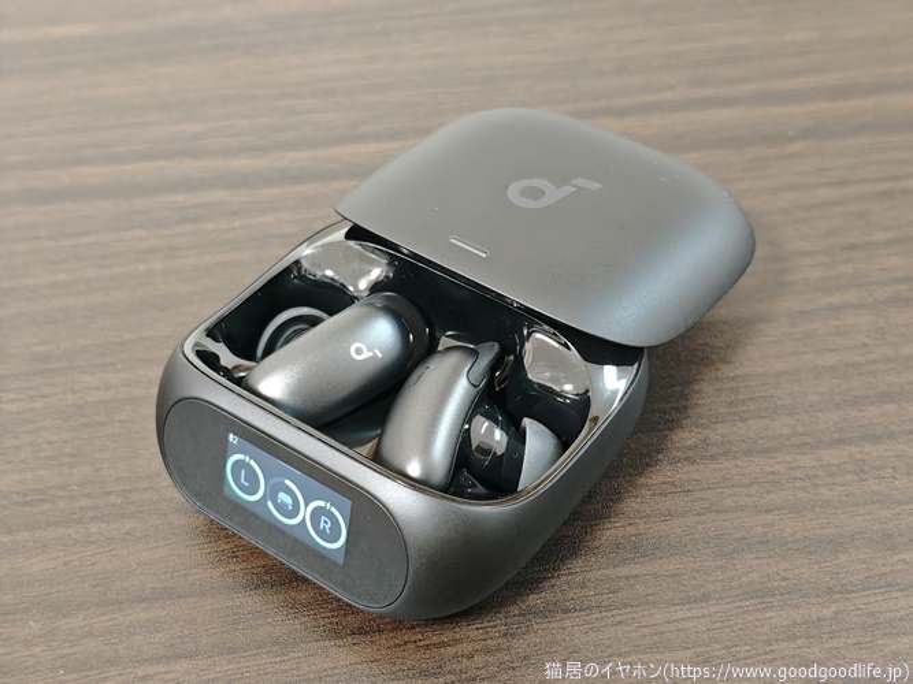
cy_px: 342
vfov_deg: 28.0
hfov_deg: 36.8
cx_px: 456
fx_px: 1371
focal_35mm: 52
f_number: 1.5
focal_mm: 4.94
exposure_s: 1/36.8
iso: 800
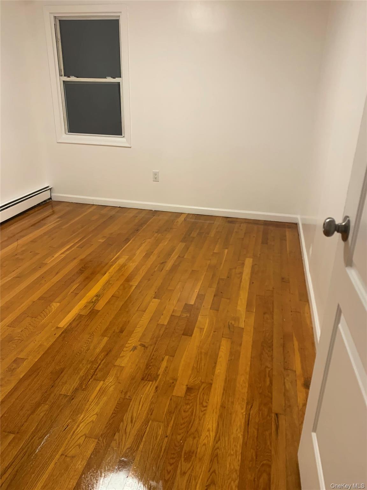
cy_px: 245
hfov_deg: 53.1
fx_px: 368
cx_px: 184
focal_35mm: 26
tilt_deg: -19.8
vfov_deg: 67.3
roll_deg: -1.1
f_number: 1.8
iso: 125
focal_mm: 4.25
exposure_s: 1/60
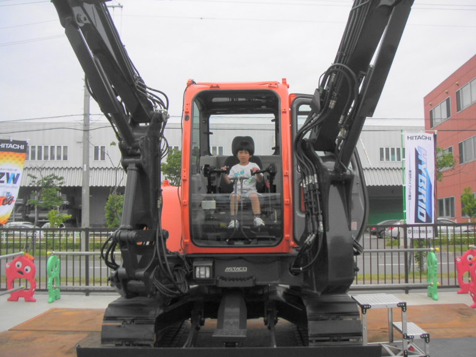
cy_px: 175
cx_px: 241
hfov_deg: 47.8
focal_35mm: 39
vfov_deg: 36.8
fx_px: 537
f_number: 2.8
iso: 50
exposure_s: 1/500
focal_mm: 6
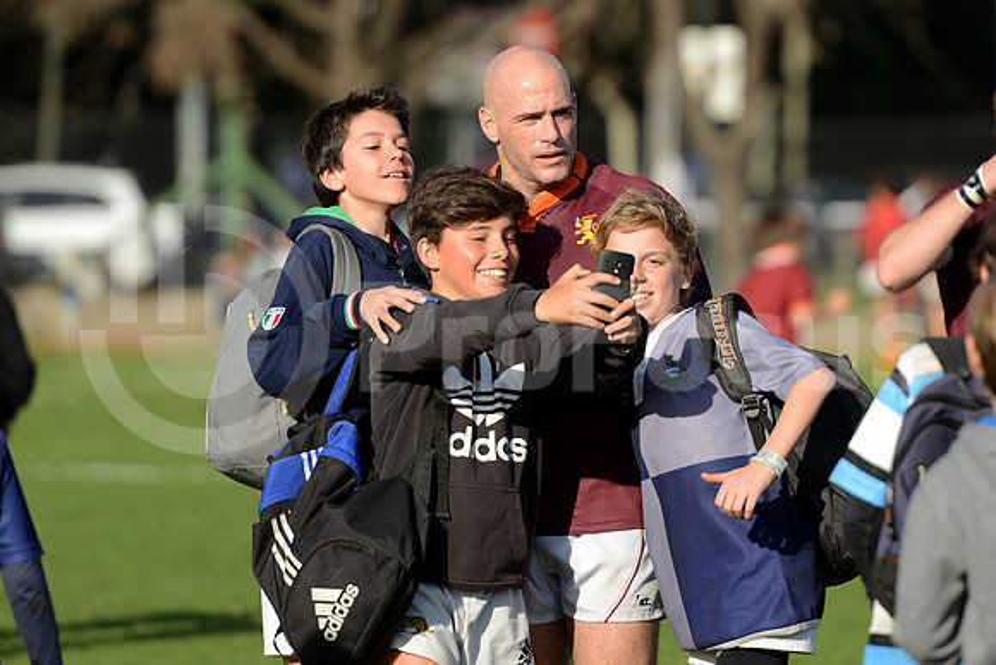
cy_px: 332
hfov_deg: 7.6
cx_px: 498
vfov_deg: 5.1
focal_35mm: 270
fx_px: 7471
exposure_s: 1/1600
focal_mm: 270
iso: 500
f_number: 4
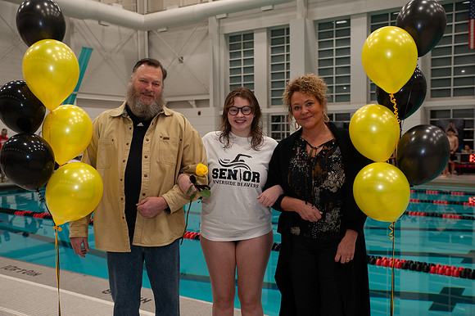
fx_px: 501
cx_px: 238
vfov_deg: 35.0
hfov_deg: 50.7
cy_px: 158
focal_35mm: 38
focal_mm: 38
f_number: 5
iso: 500
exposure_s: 1/80
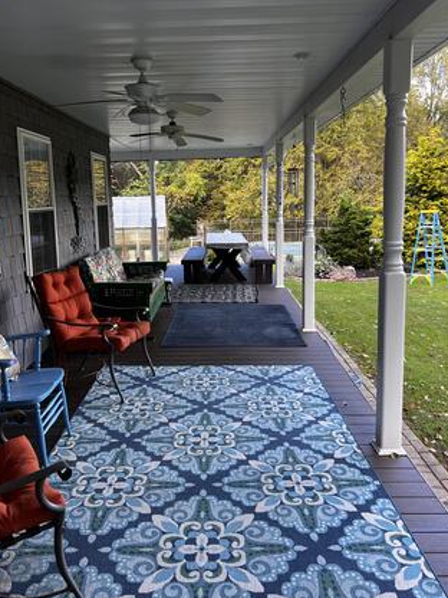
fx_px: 518
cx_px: 207
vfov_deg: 59.8
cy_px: 264
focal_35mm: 30
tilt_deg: -5.4
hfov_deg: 46.8
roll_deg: +1.1
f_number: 1.5
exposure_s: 1/121
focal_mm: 5.7
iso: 40
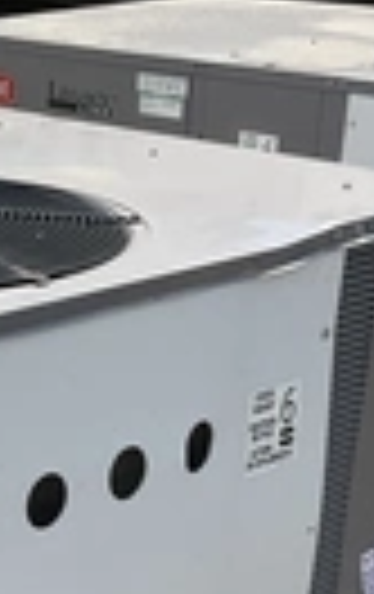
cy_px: 562
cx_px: -104
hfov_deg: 13.6
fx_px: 1510
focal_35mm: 93
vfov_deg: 21.7
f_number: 1.8
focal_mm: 3
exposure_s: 1/2058
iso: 25
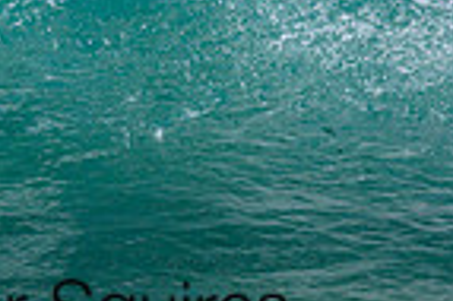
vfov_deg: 0.3
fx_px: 56183
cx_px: -24
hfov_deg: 0.5
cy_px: -392
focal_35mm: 4470
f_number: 6.3
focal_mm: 800
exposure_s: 1/3200
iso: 360
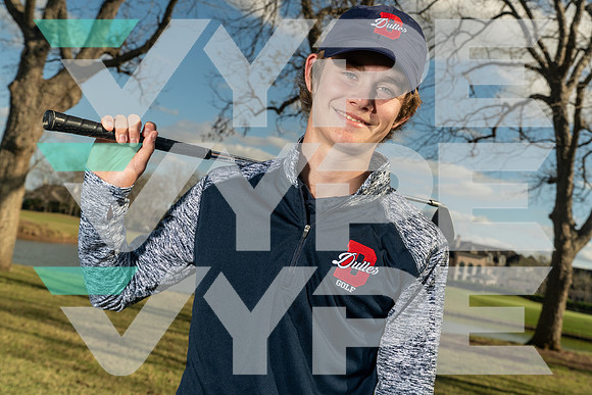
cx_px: 296
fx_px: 674
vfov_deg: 32.6
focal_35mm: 41
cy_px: 198
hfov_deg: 47.4
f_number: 8
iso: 500
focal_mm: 41
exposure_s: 1/200
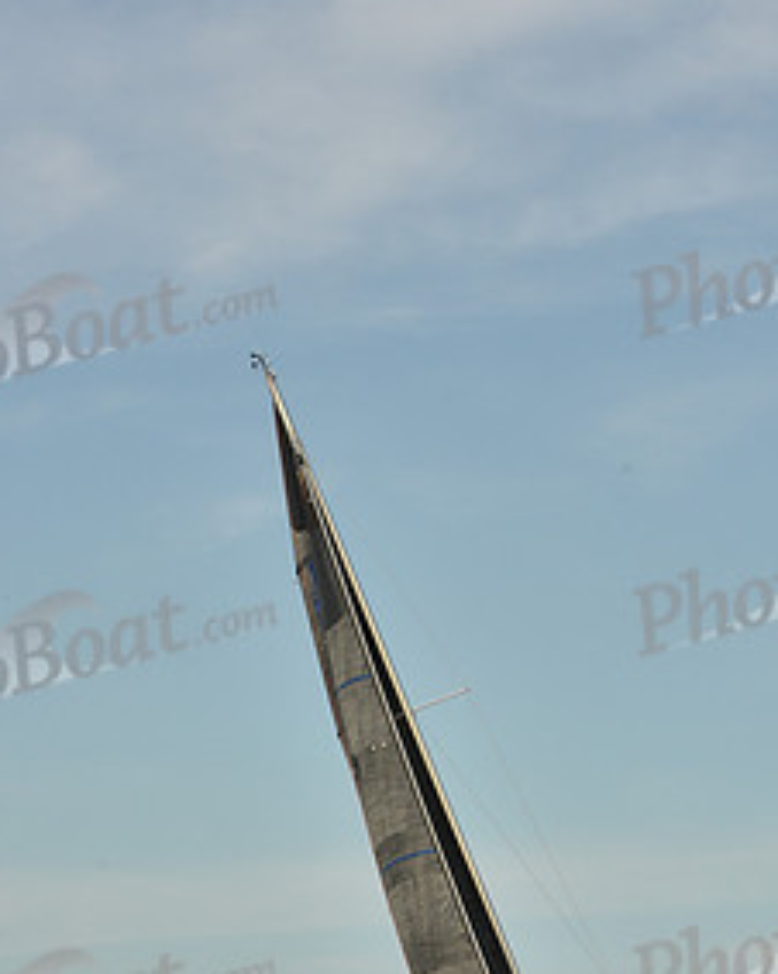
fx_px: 5273
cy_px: 795
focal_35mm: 183
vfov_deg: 10.5
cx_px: 456
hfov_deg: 8.4
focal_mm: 95
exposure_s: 1/320
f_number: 13
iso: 250
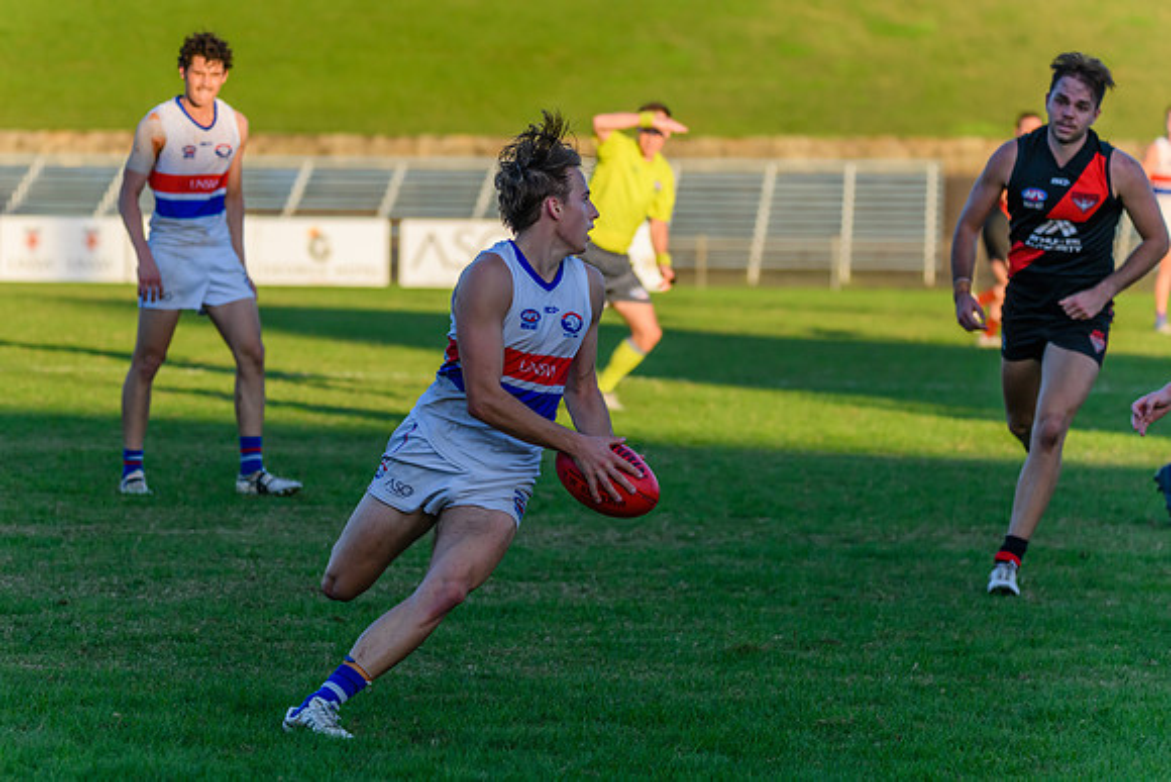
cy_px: 343
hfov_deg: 9.2
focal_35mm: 225
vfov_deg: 6.1
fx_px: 7311
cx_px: 533
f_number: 5.3
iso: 900
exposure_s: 1/1600
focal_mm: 200
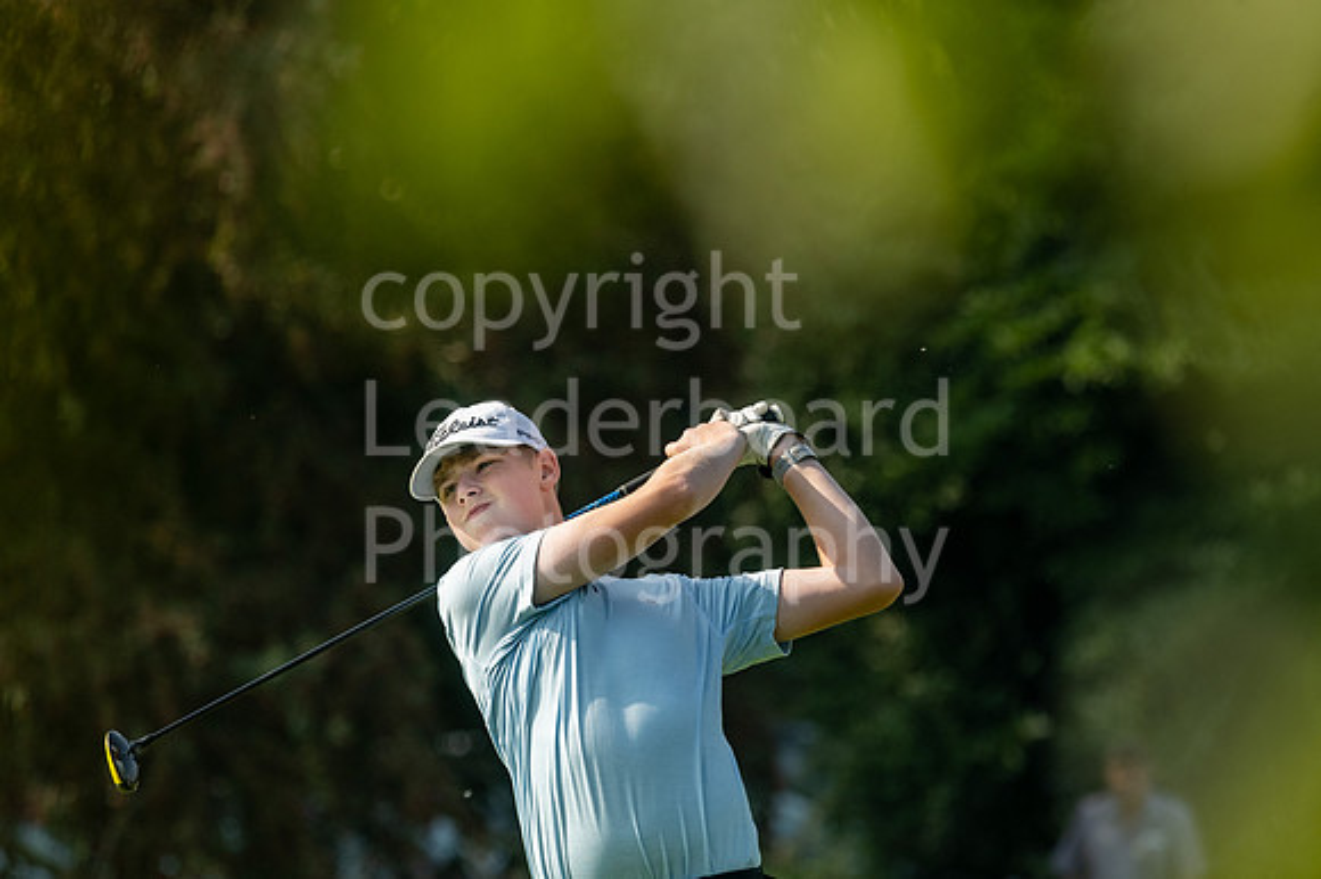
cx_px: 602
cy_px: 427
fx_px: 18070
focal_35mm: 493
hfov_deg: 4.2
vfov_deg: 2.8
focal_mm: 300
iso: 160
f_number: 5.6
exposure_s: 1/800
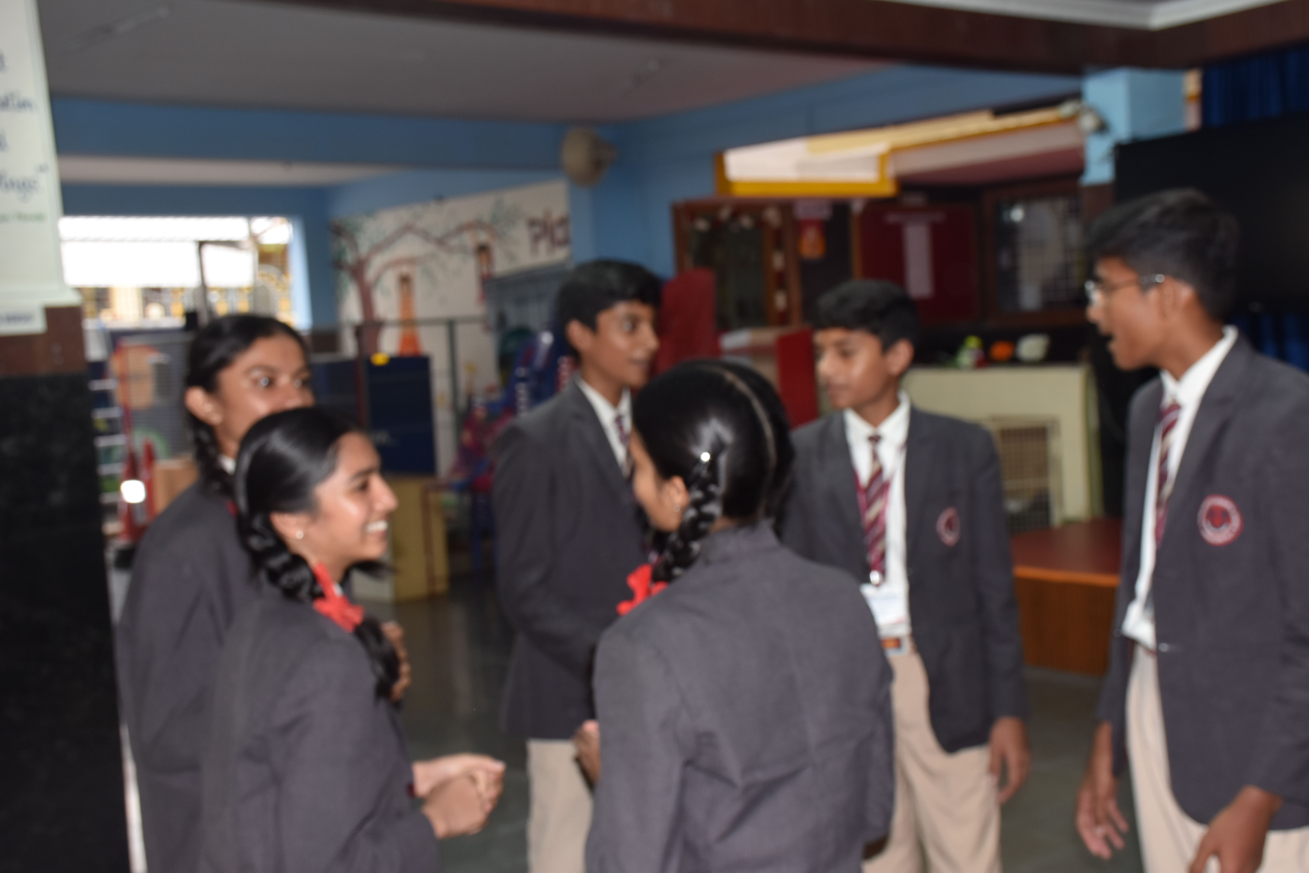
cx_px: 654
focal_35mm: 48
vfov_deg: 28.1
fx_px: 1745
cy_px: 436
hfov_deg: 41.1
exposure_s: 1/60
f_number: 8
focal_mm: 32
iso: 500
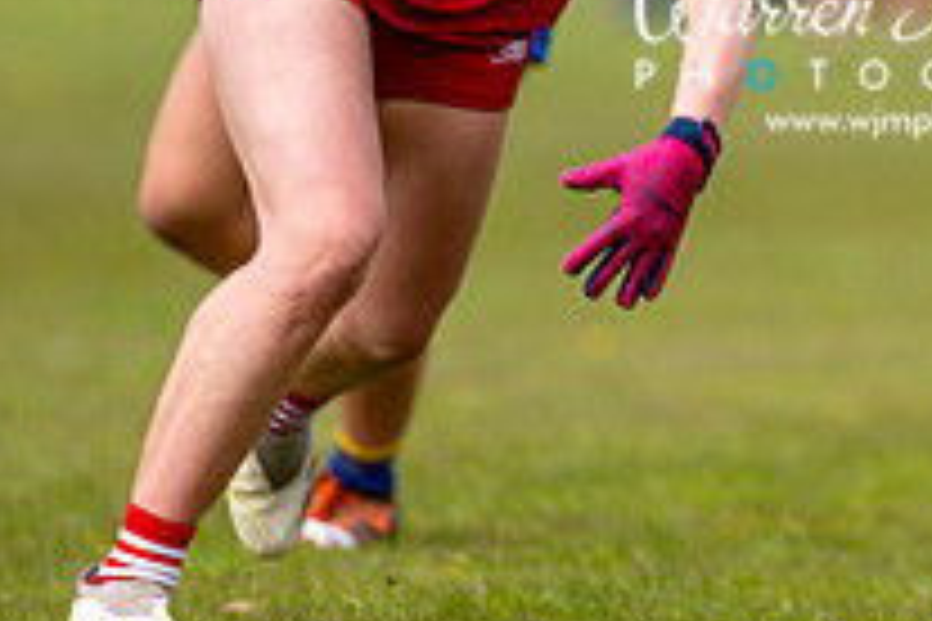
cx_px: 898
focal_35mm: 1325
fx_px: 34300
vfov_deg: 1.0
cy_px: -158
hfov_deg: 1.6
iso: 360
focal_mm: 300
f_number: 2.8
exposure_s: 1/4000
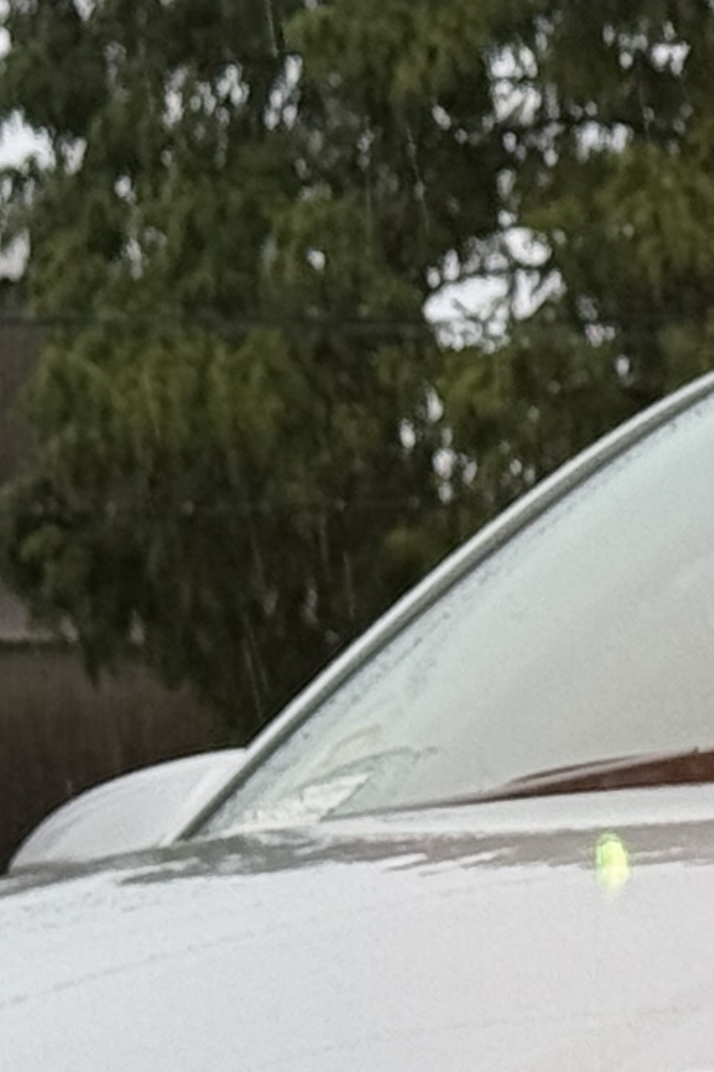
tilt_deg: +2.5
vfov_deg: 7.5
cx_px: 1191
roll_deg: +1.7
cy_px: 993
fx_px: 8181
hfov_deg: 4.9
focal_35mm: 275
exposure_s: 1/154
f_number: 1.78
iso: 50
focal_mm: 6.76
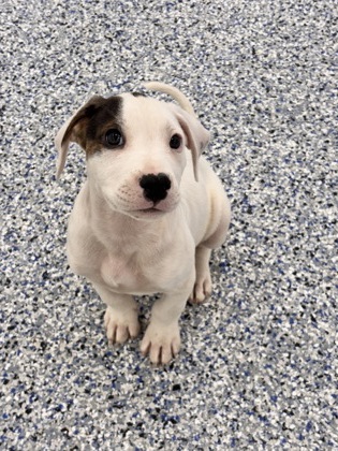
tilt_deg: -55.6
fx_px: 677
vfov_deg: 36.8
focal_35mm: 52
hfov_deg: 28.0
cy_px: 226
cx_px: 169
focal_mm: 5.96
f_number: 1.6
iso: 50
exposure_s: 1/120
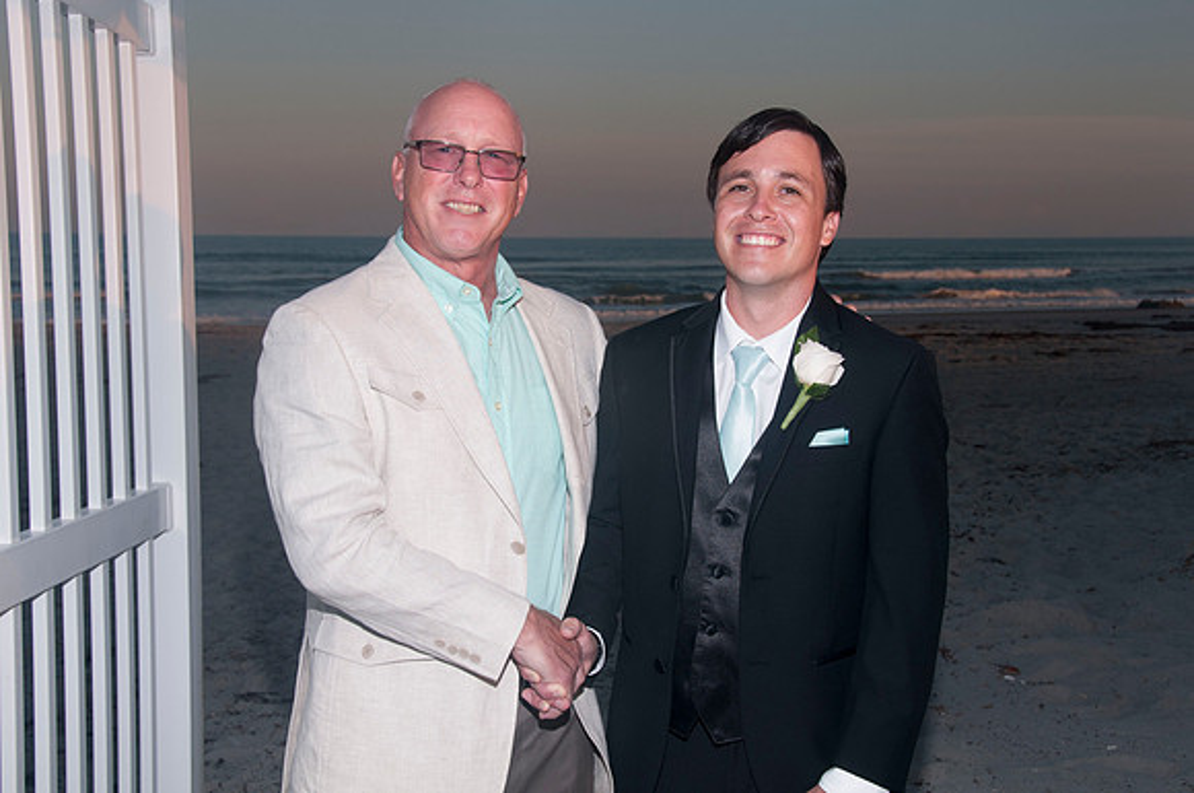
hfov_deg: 41.2
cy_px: 396
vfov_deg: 28.0
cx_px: 597
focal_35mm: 48
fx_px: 1590
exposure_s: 1/250
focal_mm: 32
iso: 100
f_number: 8
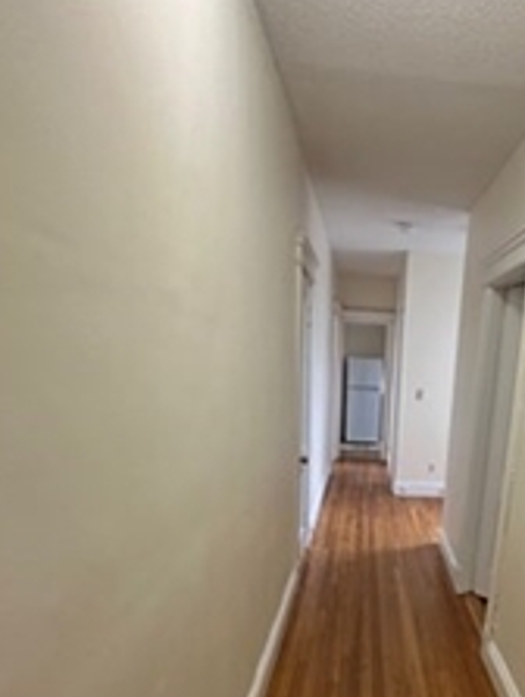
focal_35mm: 25
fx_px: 504
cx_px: 394
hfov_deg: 52.6
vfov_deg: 65.8
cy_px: 508
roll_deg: -3.5
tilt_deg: -16.9
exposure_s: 1/60
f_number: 2.2
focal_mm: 2.22
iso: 640
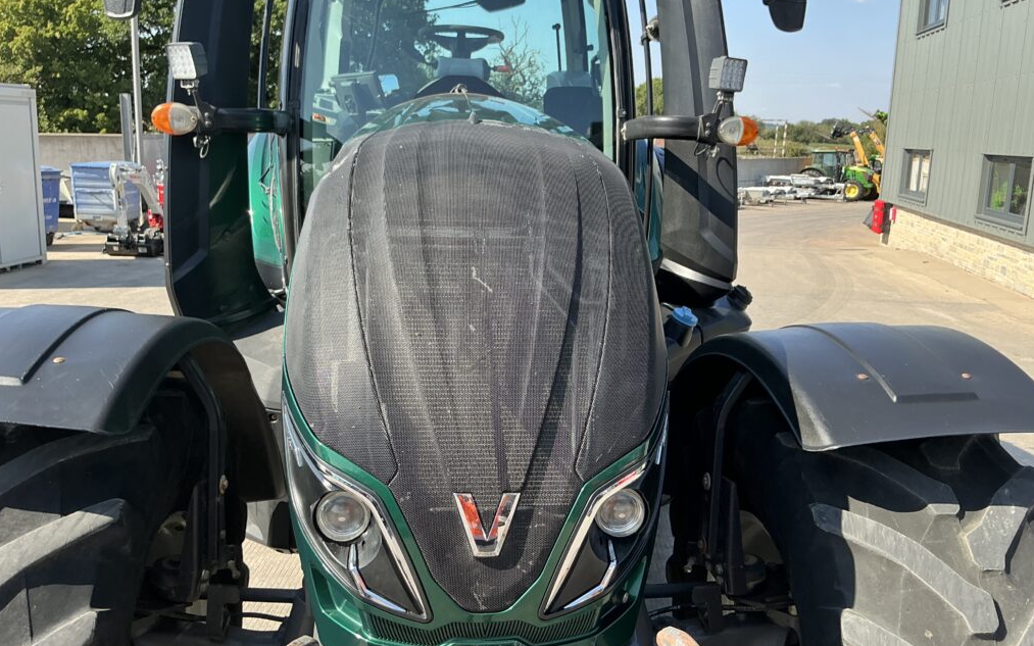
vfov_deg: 41.8
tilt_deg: -11.4
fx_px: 845
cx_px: 516
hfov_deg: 62.9
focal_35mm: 30
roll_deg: -2.1
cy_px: 316
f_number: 1.8
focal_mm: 3
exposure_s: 1/495
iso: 25
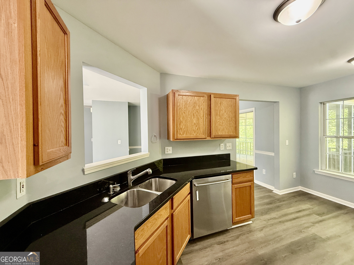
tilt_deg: -1.1
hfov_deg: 102.1
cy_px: 132
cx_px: 177
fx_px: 143
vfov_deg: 85.7
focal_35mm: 14
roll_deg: +0.5
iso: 250
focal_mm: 2.22
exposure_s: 1/99
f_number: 2.2
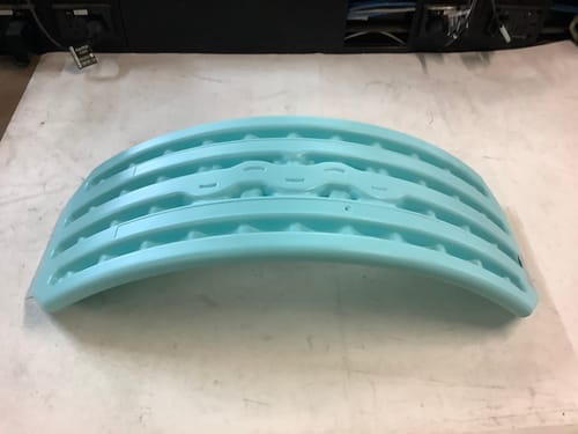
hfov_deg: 58.4
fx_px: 518
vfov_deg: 45.4
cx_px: 289
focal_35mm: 31
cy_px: 217
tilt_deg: -45.1
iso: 200
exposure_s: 1/50
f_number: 2.4
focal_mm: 3.3
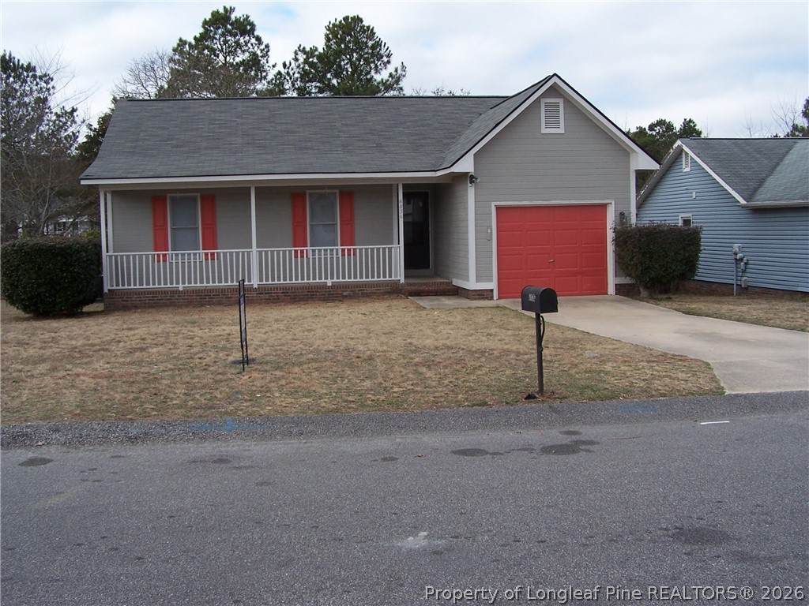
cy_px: 303
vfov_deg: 37.7
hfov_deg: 49.0
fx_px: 888
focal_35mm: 38
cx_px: 404
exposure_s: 1/500
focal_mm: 6.3
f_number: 4
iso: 80
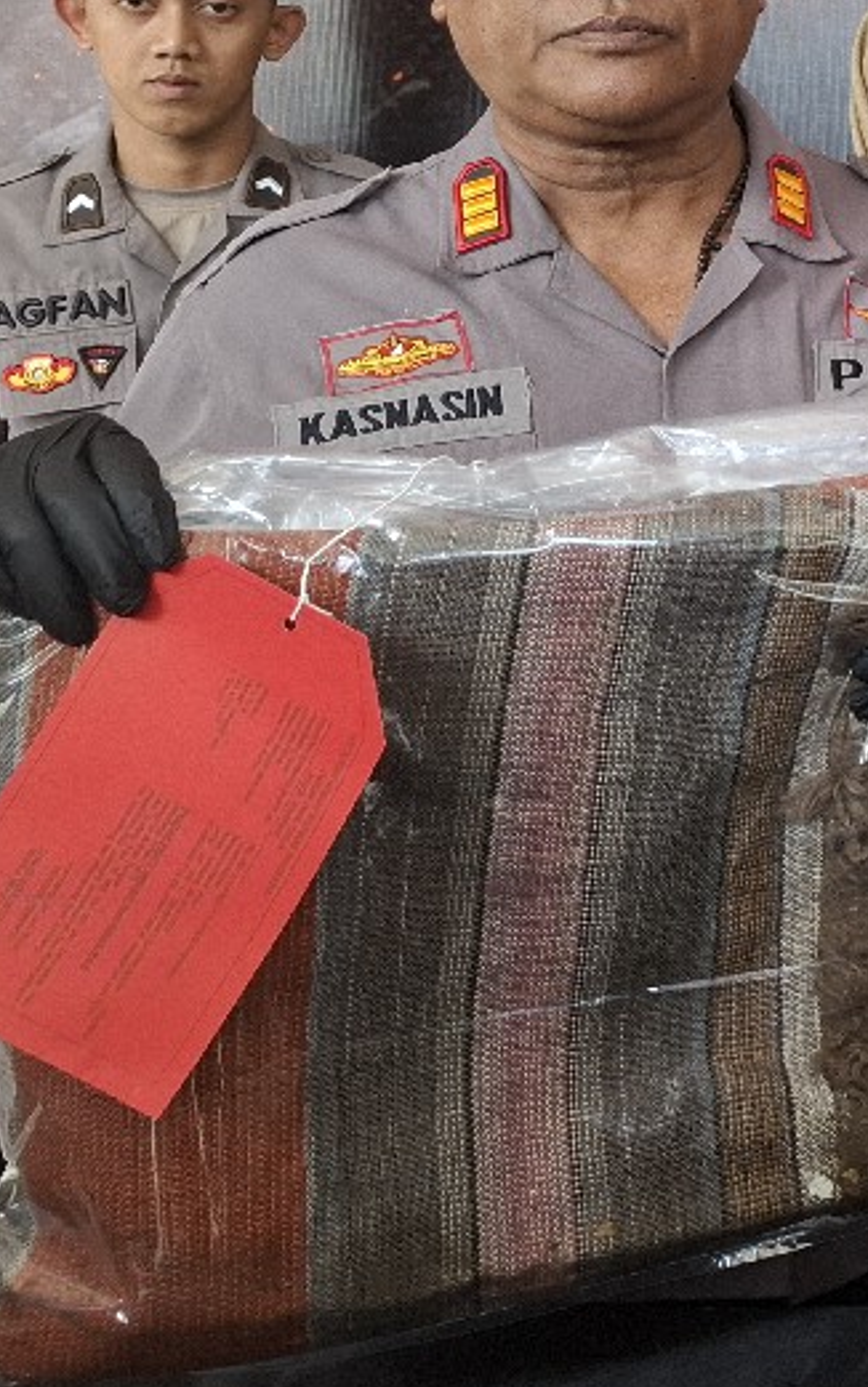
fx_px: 2193
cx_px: 1515
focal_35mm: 58
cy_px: 213
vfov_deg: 33.7
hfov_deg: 18.2
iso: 100
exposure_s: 1/100
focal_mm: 5.54
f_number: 1.8
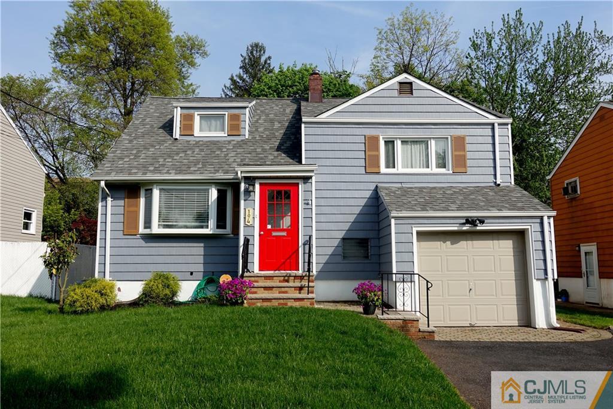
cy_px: 204
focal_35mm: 29
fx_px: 494
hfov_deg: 63.7
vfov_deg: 44.9
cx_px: 306
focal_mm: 10.6
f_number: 5.6
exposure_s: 1/640
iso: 125
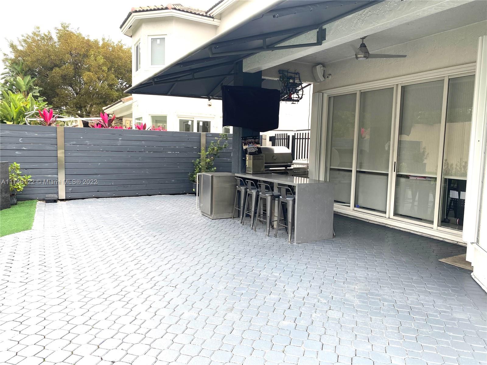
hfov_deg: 67.3
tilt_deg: -5.9
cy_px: 182
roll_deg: -1.5
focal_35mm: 26
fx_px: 366
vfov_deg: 53.1
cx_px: 244
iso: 32
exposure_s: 1/214
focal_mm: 4.25
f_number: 1.8
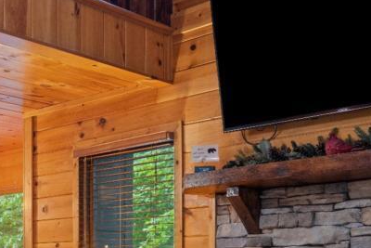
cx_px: 122
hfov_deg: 31.6
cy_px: 265
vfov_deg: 20.7
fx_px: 649
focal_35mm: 63
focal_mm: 21
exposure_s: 1/1.43
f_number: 8
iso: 640
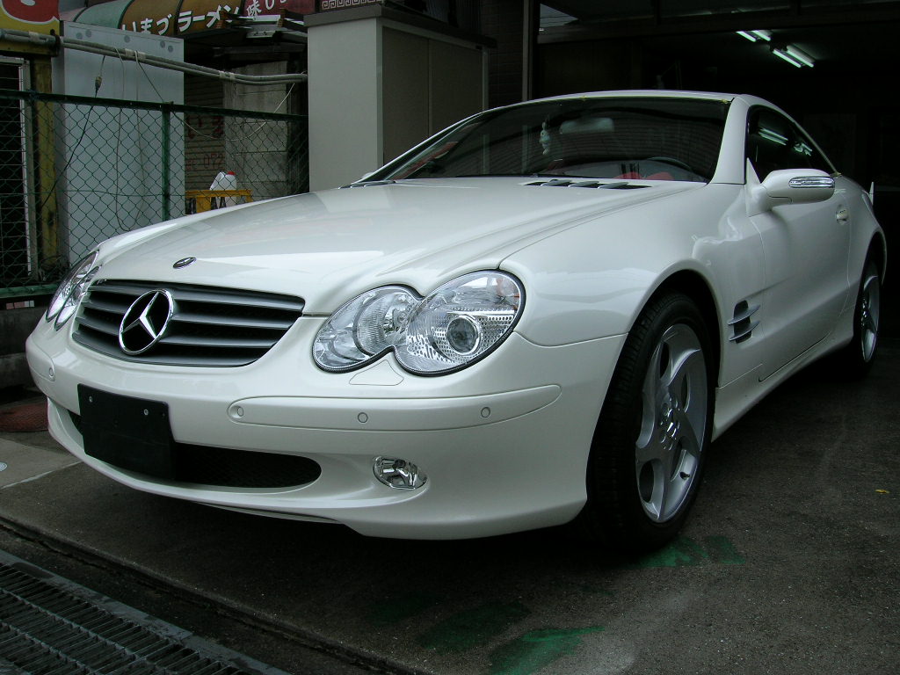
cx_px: 450
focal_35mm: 34
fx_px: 884
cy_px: 338
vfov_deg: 41.8
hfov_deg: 54.0
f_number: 4.9
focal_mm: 5.7
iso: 50
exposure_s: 1/185
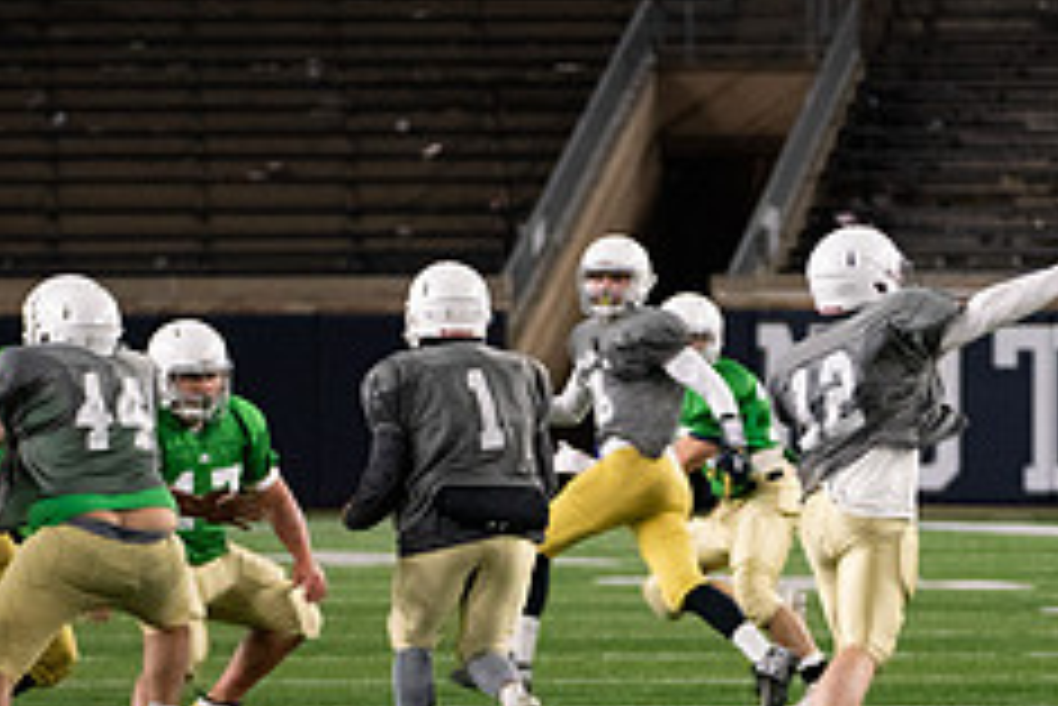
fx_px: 15997
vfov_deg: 2.5
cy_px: 492
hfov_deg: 3.8
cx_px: 860
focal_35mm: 544
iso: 4500
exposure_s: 1/500
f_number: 4
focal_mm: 220
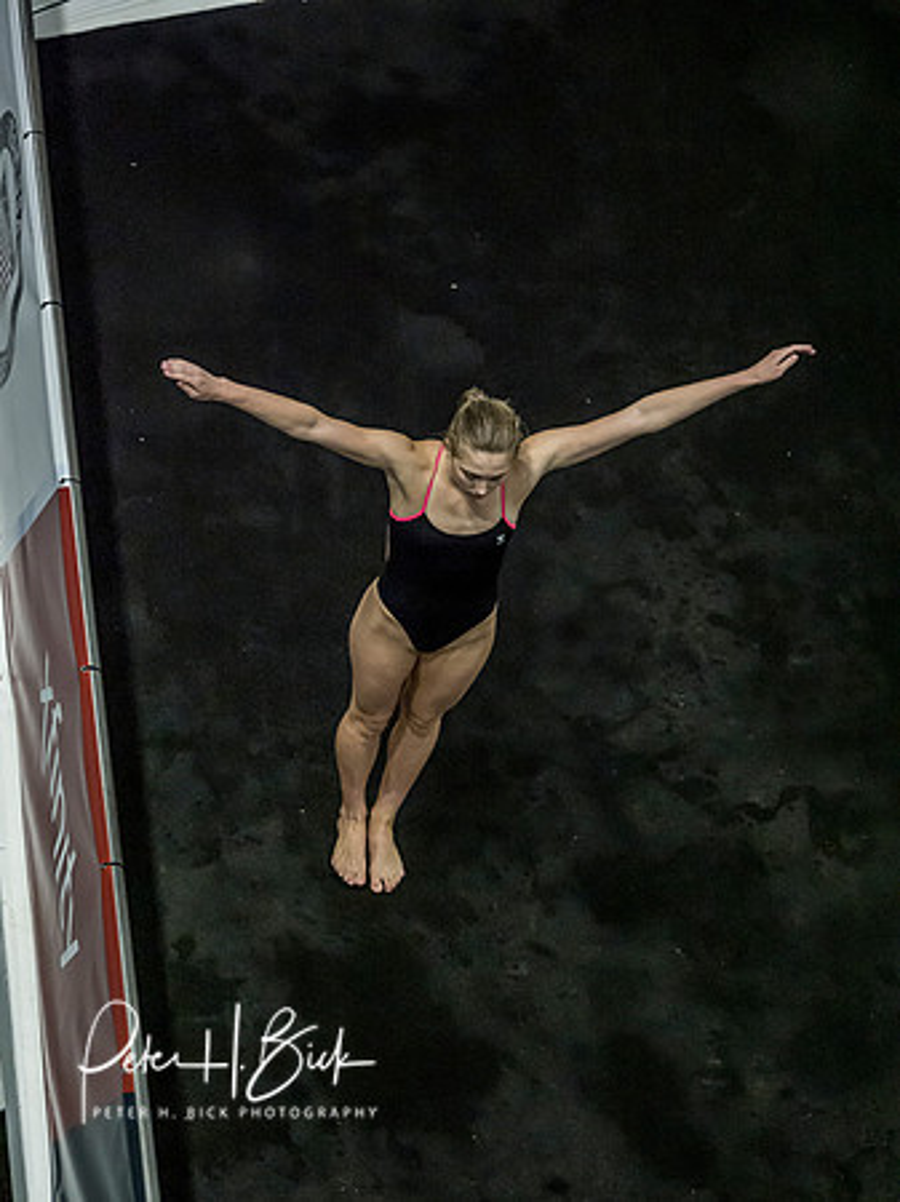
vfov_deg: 9.9
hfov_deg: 7.4
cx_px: 450
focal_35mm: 200
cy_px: 601
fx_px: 6940
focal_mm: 100
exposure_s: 1/1600
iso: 4000
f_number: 2.8
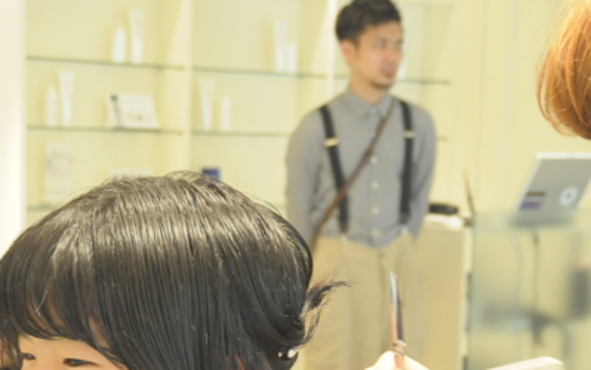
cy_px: 337
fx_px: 1725
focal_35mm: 107
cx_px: 347
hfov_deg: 19.4
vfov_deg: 12.2
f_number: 5.6
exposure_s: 1/40
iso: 1250
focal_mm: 35
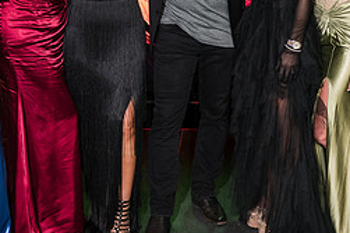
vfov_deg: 16.6
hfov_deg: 25.1
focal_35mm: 81
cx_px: 187
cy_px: 17
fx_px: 787
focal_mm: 35
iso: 800
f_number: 2.8
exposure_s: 1/125
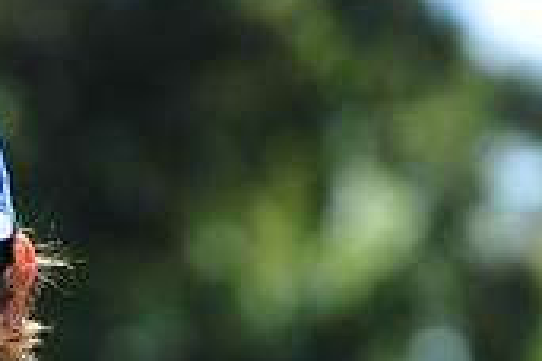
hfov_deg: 3.7
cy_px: 519
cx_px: -158
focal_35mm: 560
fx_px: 8430
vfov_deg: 2.5
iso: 200
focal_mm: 165
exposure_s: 1/400
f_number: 5.6
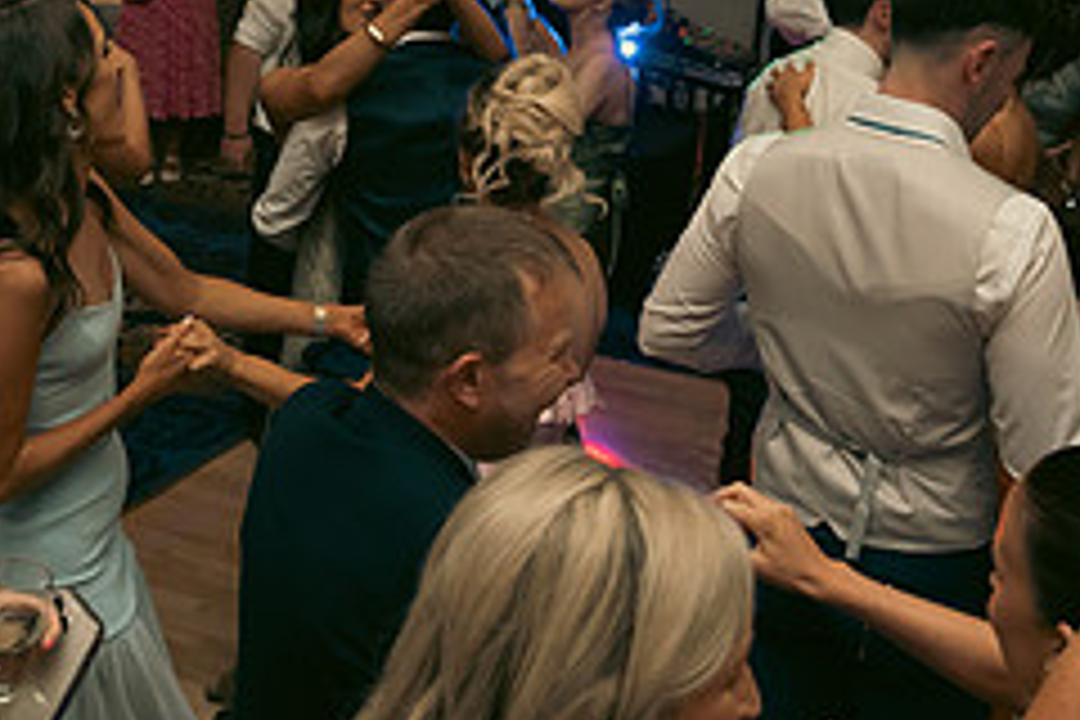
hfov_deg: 34.4
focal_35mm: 58
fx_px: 1740
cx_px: 477
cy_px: 205
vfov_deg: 23.2
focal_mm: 24
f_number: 3.5
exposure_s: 1/200
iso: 2500
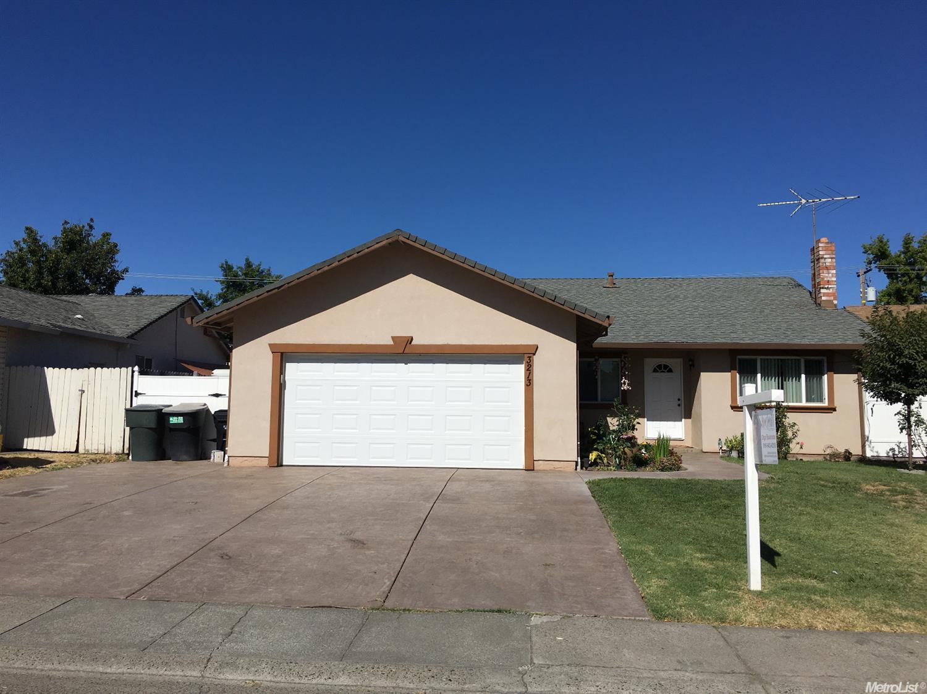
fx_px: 776
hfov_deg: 61.7
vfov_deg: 48.2
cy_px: 347
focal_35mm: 29
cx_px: 464
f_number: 2.2
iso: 25
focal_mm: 4.15
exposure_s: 1/4274
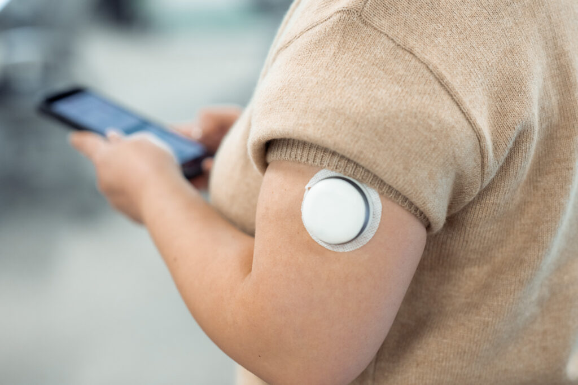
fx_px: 1365
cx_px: 289
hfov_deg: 23.9
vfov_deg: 16.1
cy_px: 192
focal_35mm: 85
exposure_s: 1/125
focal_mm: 85
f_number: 2.8
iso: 1250
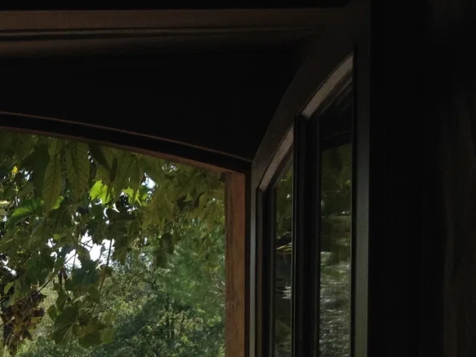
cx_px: -126
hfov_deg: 19.1
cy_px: 443
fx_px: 1321
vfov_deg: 14.8
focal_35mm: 96
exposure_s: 1/600
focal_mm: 4.28
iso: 50
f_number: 2.4
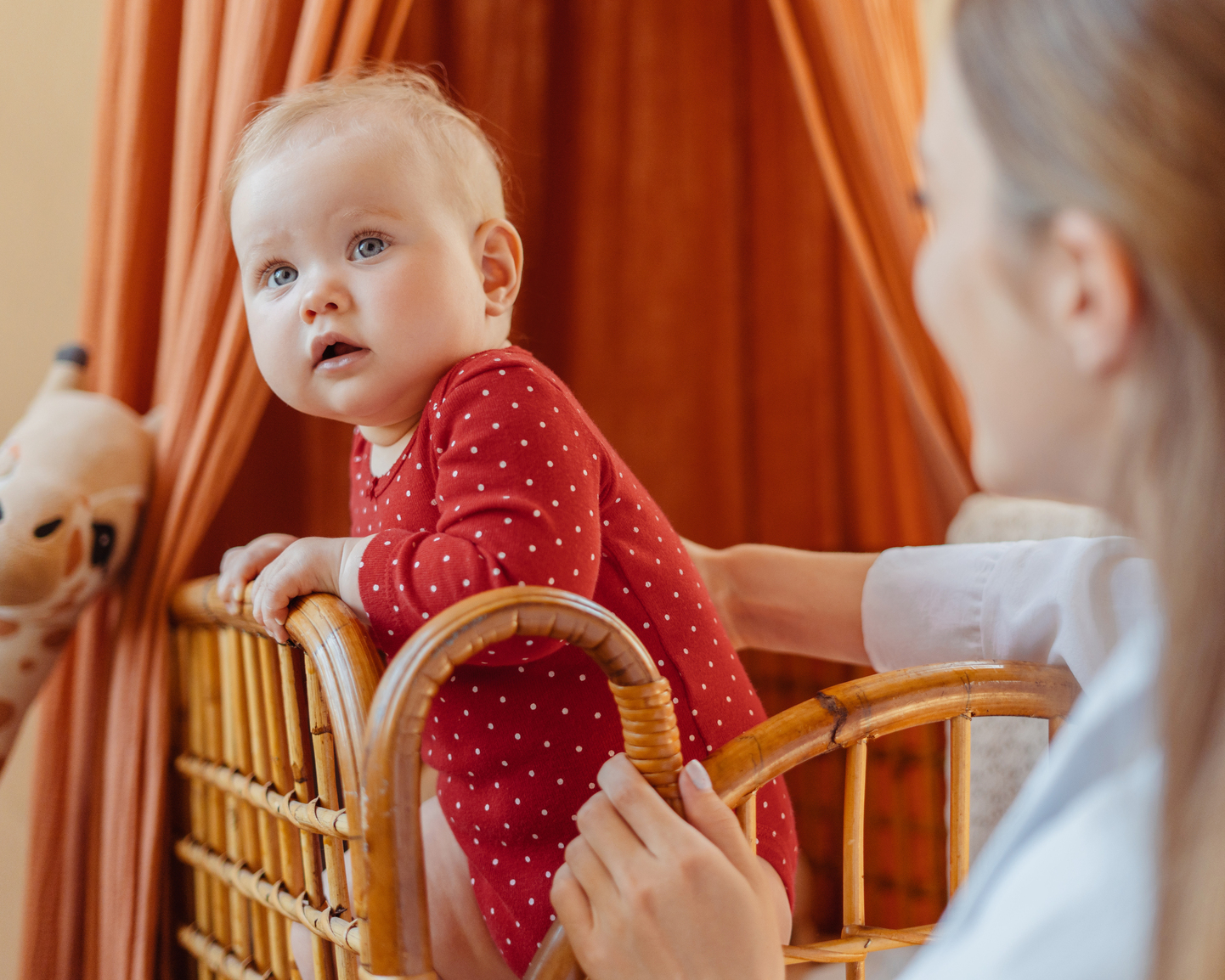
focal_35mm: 57
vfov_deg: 26.7
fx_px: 2067
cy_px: 494
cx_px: 722
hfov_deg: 32.9
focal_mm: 50
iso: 500
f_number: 2
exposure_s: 1/800
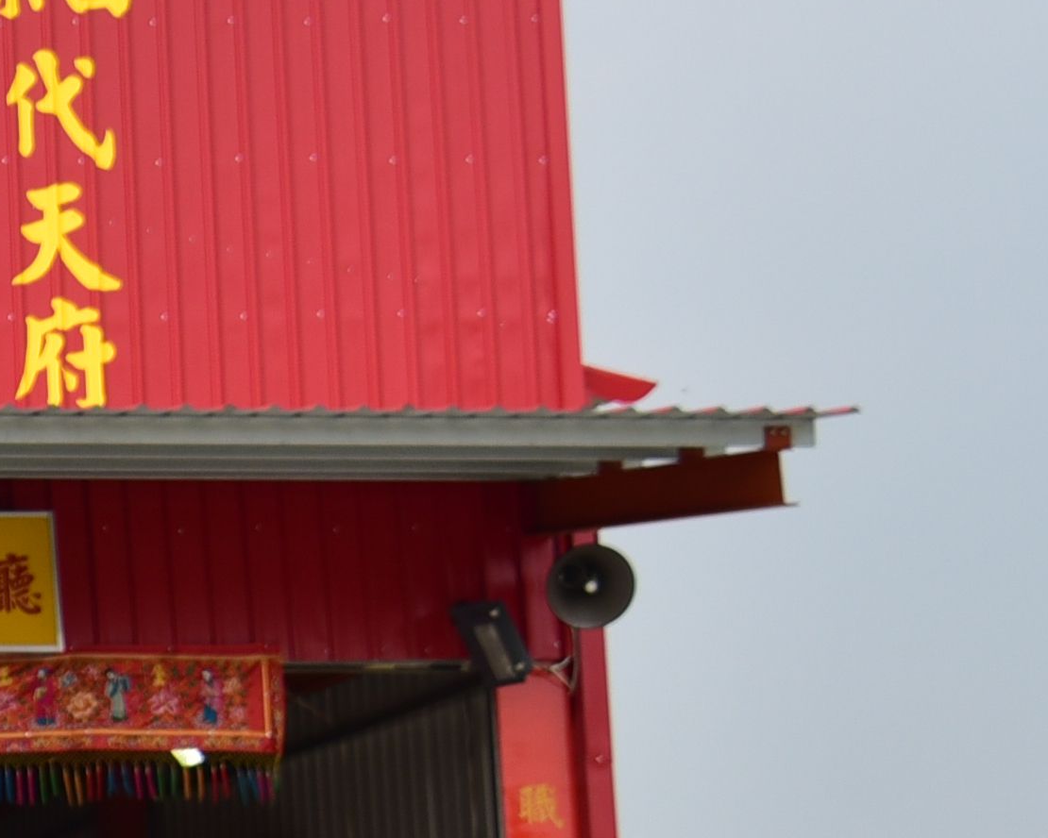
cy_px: 423
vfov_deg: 8.9
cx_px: -1518
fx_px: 5366
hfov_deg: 9.8
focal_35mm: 173
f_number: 4
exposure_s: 1/1600
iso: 200
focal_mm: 34
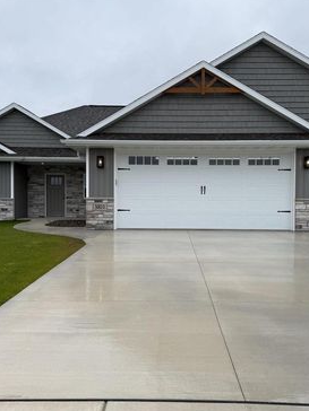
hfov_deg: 42.9
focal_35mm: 33
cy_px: 205
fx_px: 393
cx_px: 171
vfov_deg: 55.4
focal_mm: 6.76
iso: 80
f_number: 1.78
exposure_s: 1/1522
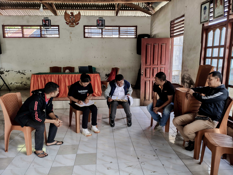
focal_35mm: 26
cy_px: 88
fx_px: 175
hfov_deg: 67.3
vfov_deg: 53.1
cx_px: 116
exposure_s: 1/50
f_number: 1.5
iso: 250
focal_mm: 4.94
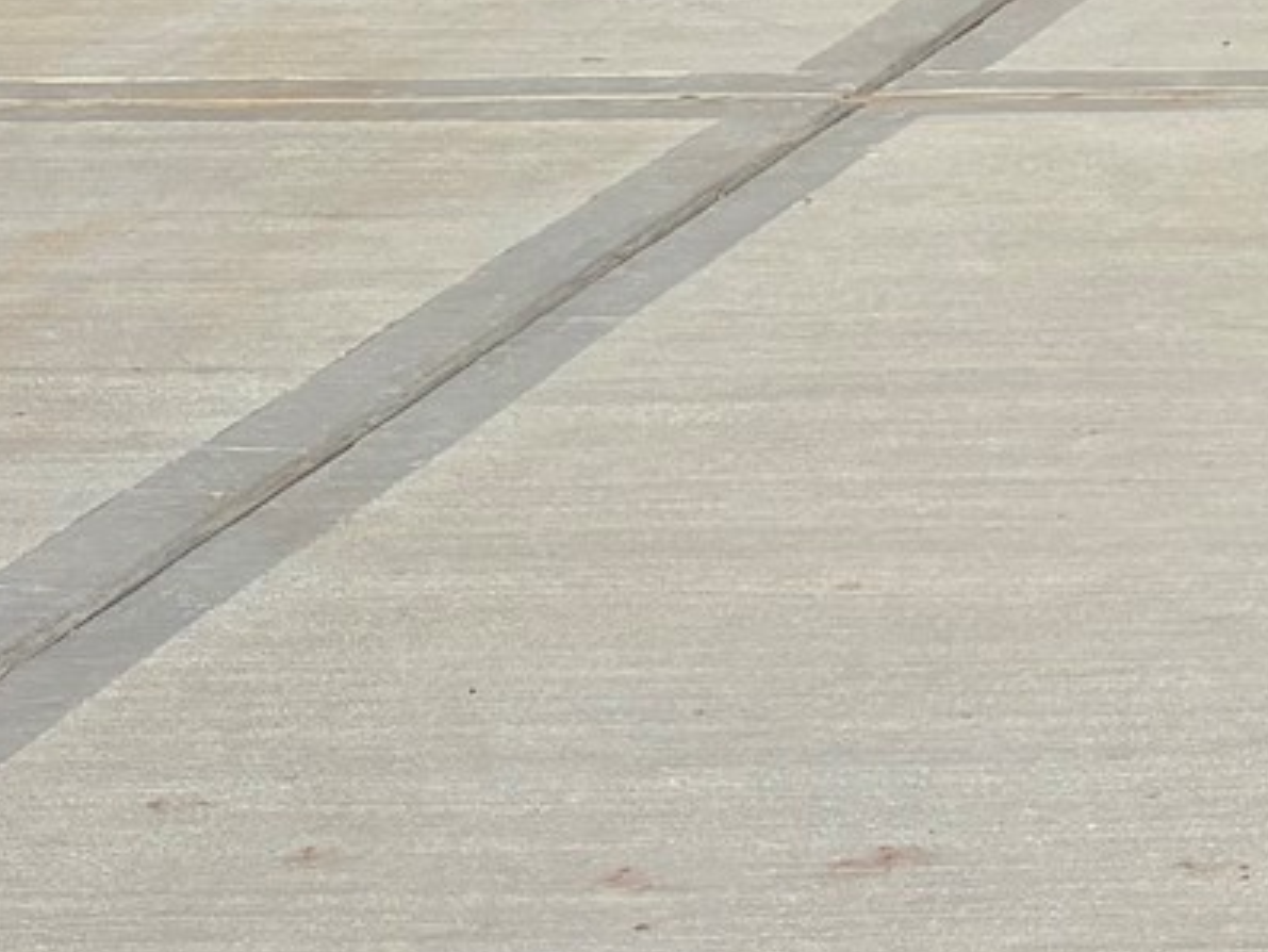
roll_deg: -1.1
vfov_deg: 10.0
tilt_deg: +3.3
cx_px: 3025
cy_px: -1147
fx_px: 4910
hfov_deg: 11.9
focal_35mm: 134
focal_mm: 5.96
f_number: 1.6
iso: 50
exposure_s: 1/8850
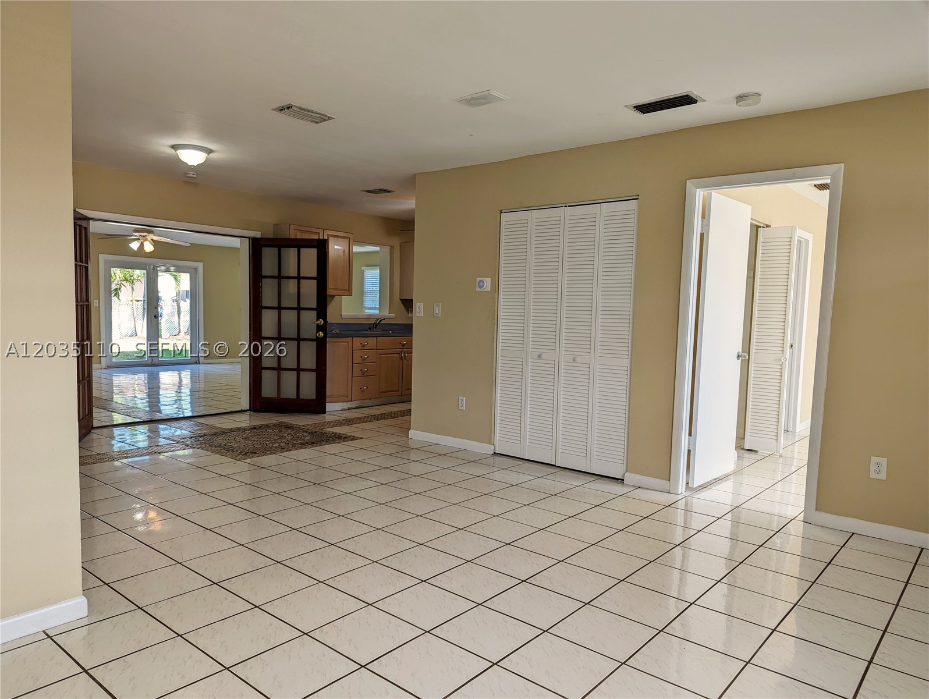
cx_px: 464
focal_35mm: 24
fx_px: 645
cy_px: 350
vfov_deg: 56.9
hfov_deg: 71.5
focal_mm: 6.81
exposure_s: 1/120
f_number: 1.85
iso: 47
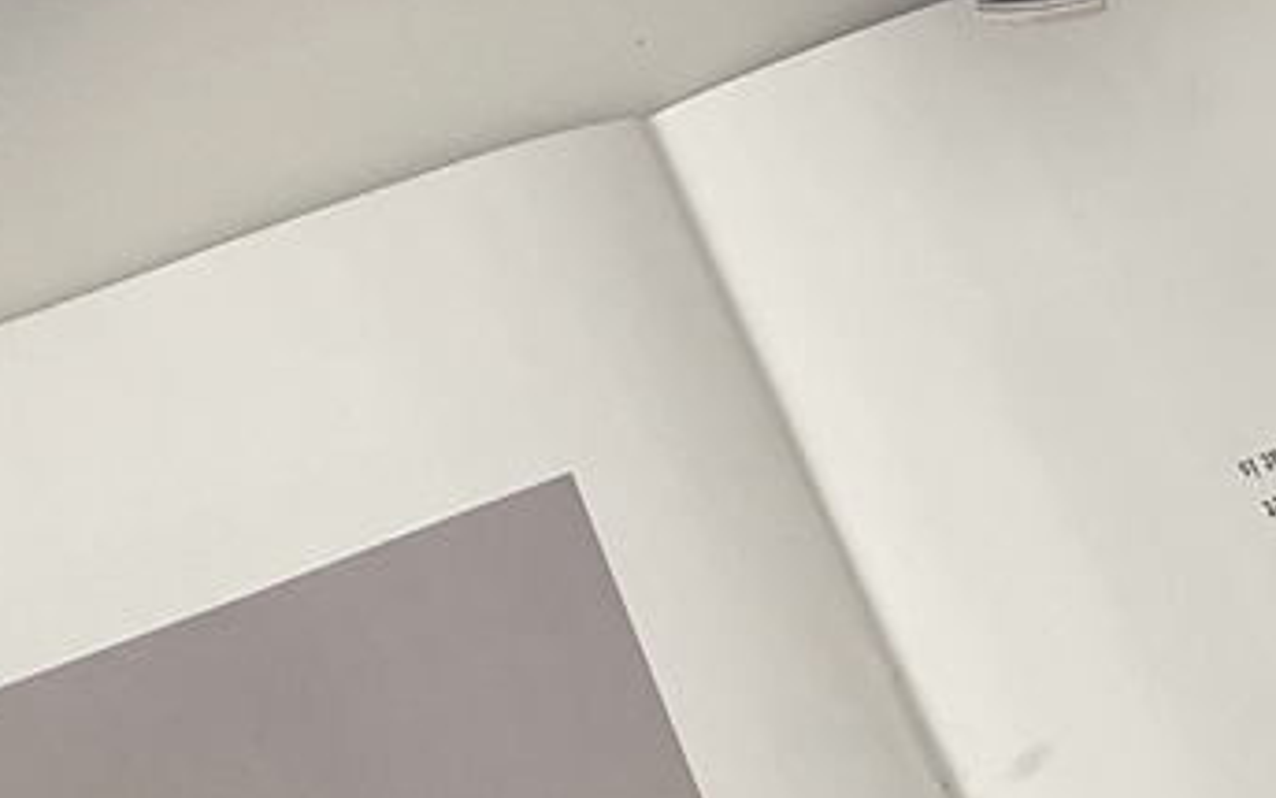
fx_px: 2782
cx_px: 297
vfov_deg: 13.8
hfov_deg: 25.5
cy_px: -805
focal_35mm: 80
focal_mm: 4.2
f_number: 1.6
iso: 64
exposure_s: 1/121
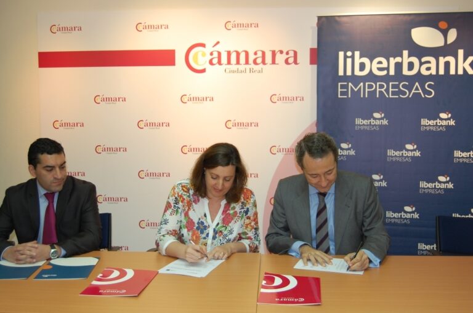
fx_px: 511
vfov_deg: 34.1
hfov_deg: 49.6
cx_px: 236
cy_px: 156
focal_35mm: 39
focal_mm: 26
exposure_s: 1/60
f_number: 4.2
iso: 400
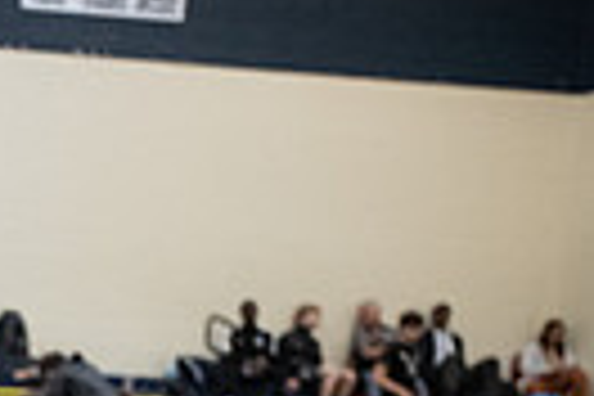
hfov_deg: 11.6
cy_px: 709
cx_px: -706
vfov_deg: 8.6
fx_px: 2541
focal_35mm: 154
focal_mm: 35
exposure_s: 1/160
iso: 5000
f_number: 5.6
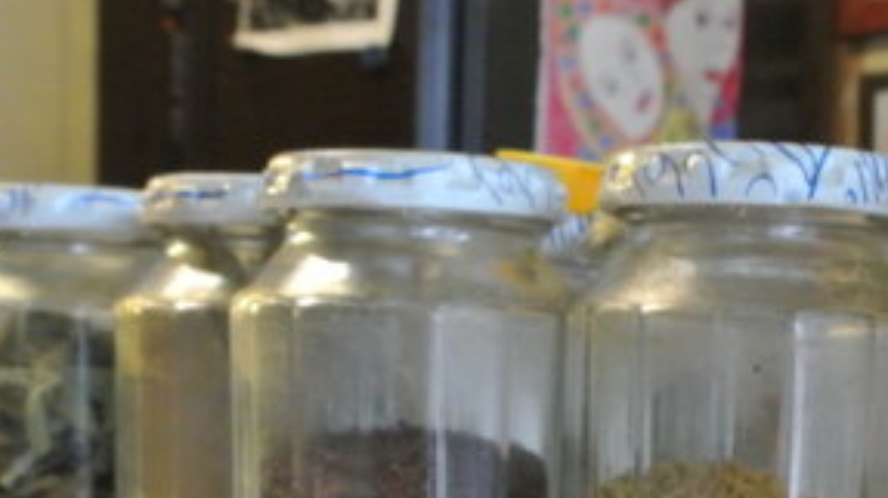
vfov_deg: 14.4
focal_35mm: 79
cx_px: 798
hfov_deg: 26.0
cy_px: 715
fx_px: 1859
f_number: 6.3
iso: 1250
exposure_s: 1/15
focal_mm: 10
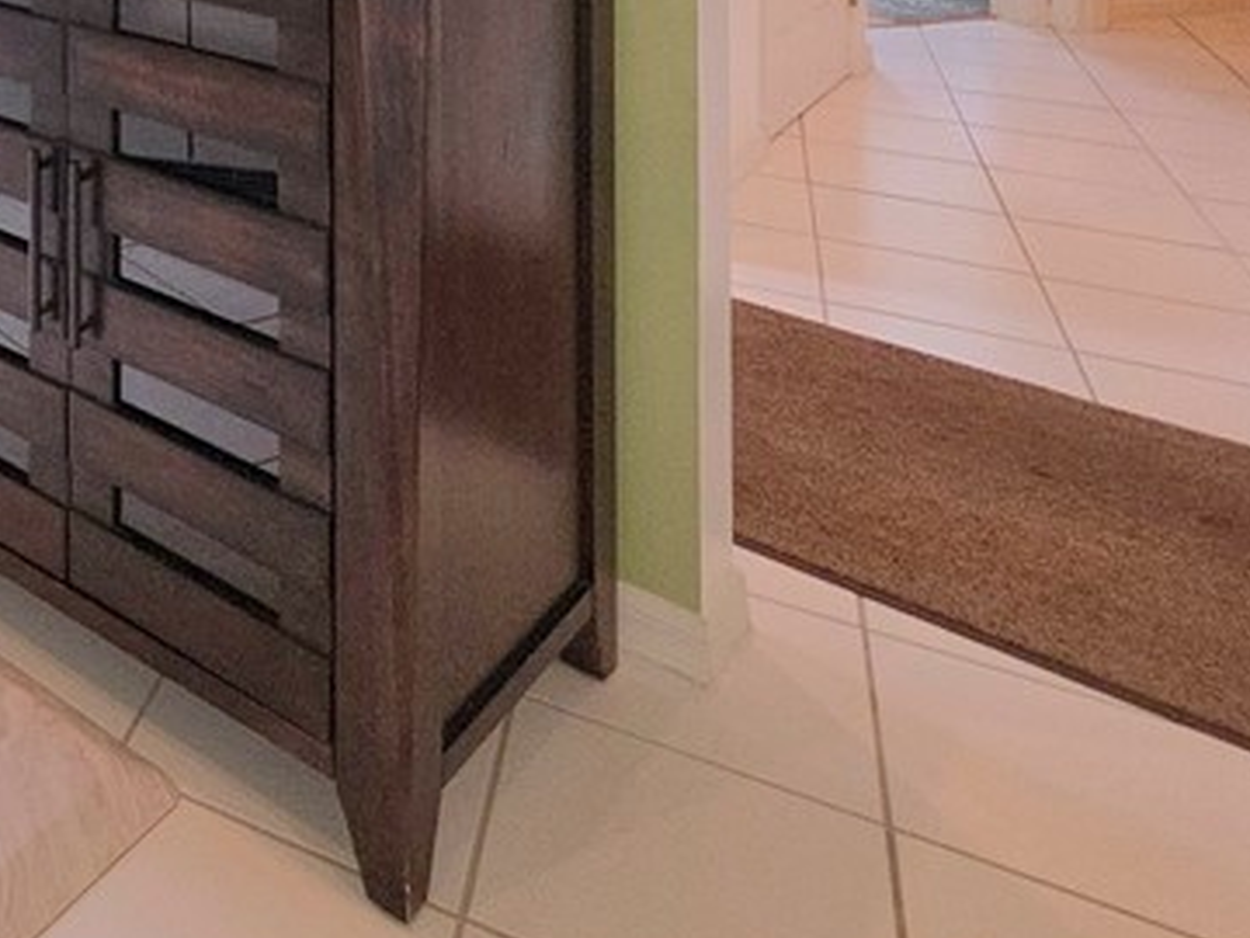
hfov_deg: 39.5
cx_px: -170
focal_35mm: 37
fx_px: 1336
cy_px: -351
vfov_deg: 29.2
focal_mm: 2.2
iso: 64
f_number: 1.9
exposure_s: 1/60.2
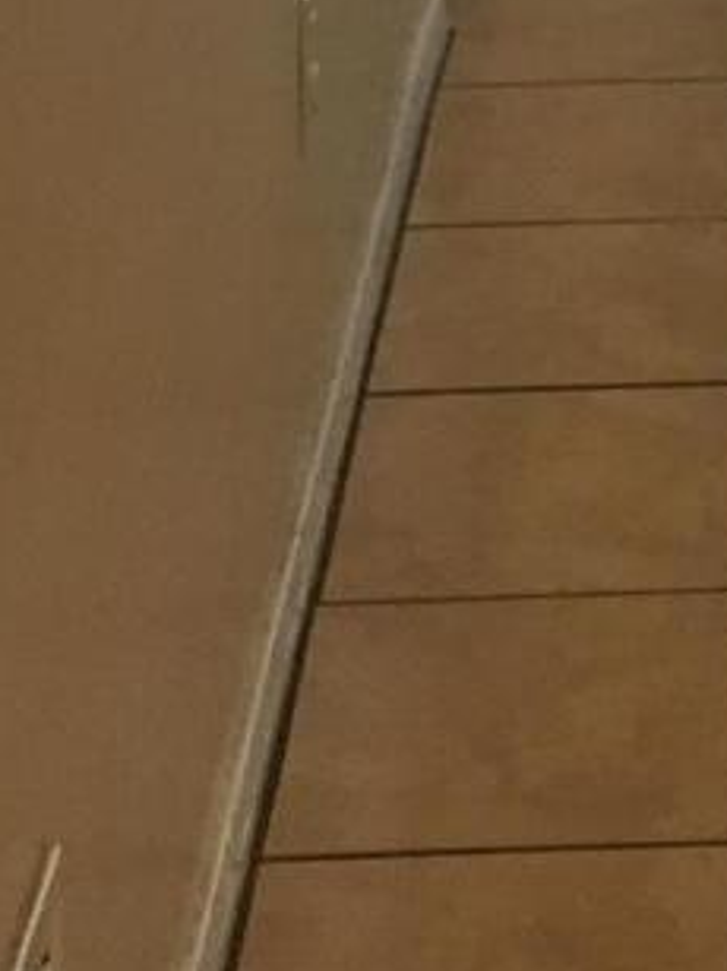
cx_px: 1122
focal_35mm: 189
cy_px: -1265
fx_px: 5296
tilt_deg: -2.1
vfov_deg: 9.5
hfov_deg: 7.7
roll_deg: +0.3
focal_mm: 4.15
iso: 80
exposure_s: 1/30
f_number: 2.2
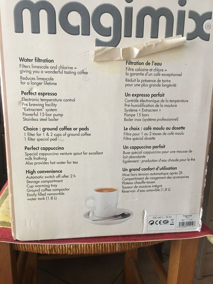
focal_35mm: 29
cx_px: 106
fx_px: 238
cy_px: 142
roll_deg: -3.0
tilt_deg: -12.6
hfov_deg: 48.2
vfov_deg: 61.7
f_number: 2.2
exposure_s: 1/17
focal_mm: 4.15
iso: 100
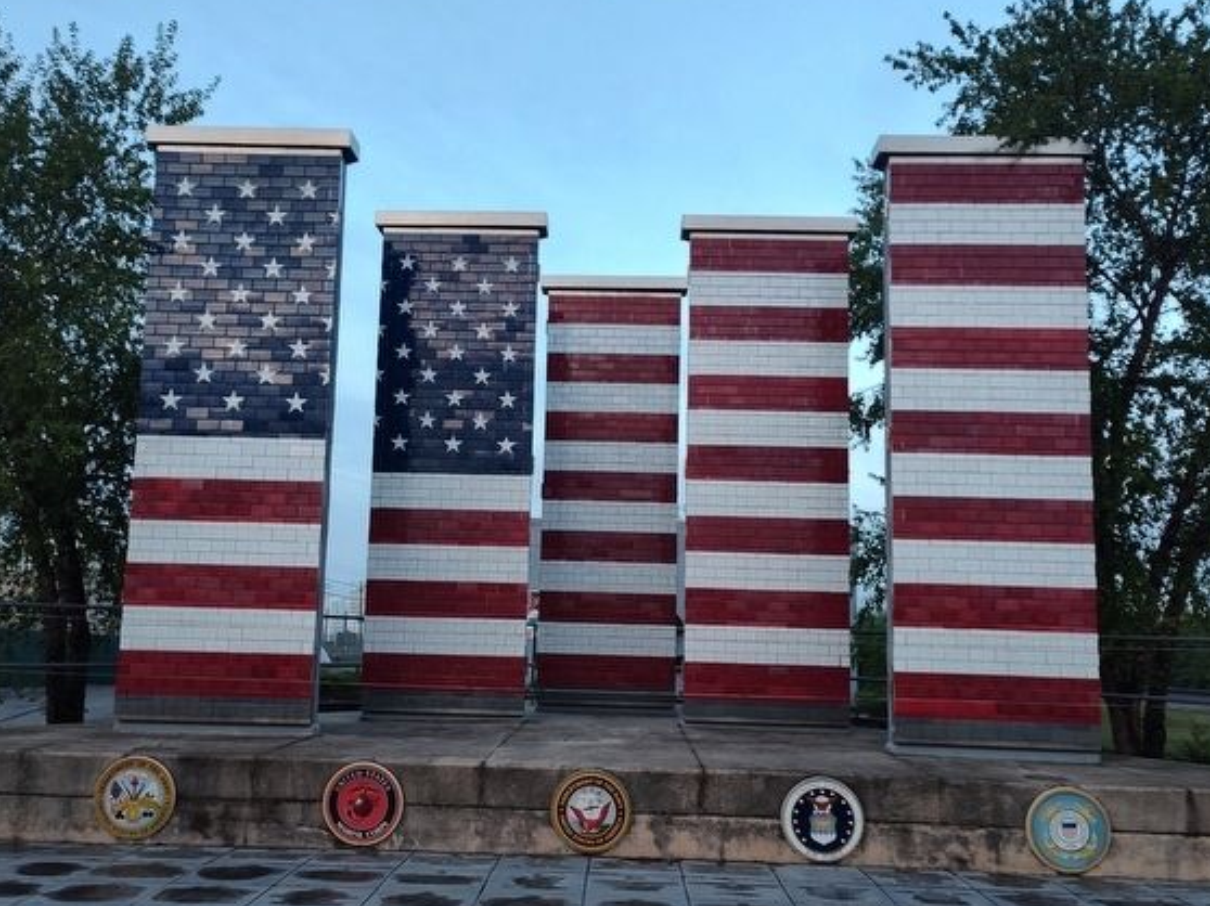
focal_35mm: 33
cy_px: 481
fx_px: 1153
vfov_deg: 42.9
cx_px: 581
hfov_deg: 55.4
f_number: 1.8
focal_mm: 5.56
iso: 359
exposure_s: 1/120
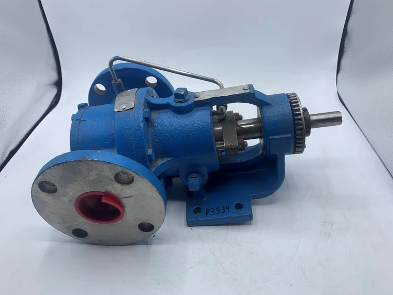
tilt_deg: -38.6
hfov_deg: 67.3
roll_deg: +0.7
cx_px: 196
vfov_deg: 53.1
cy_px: 148
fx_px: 295
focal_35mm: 26
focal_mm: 4.25
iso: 25
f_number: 1.8
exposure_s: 1/765
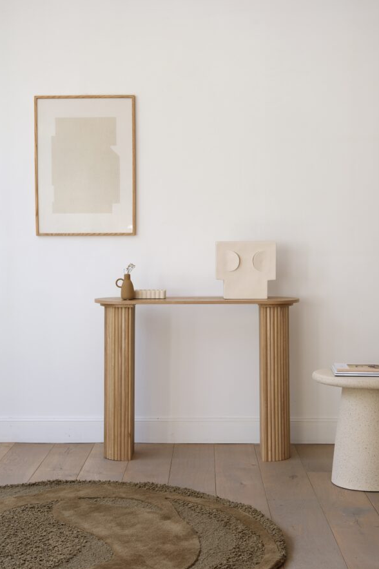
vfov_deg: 38.2
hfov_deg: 26.0
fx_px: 822
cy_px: 289
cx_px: 190
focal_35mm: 52
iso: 125
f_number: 4
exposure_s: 1/56
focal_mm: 34.2
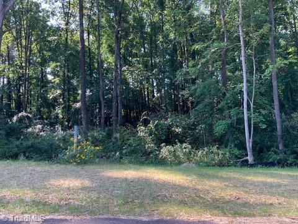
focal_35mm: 29
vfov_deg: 48.2
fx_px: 250
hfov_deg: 61.7
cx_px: 149
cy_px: 112
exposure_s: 1/120
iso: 20
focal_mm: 3
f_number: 1.8
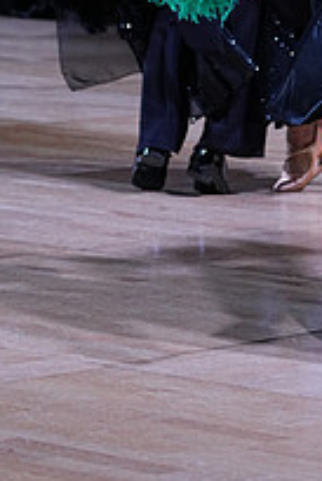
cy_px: -176
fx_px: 2880
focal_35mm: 215
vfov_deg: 9.4
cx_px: 452
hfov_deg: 6.3
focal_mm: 76
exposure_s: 1/500
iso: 1250
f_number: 4
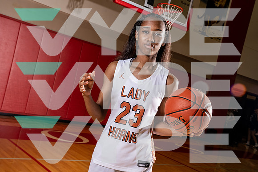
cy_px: 86
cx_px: 129
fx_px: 330
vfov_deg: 29.3
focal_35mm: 46
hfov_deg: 42.7
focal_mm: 46
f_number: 8
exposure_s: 1/250
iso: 800
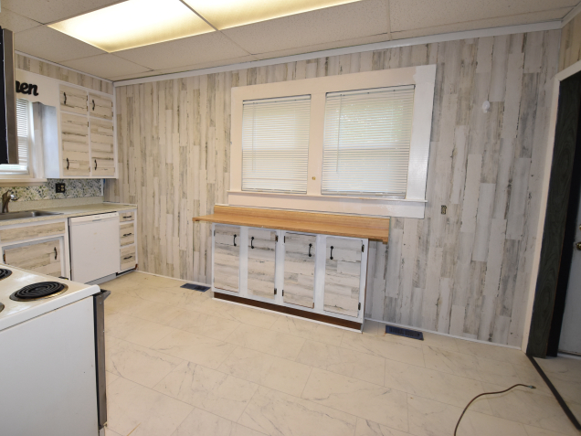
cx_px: 251
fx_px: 285
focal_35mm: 17
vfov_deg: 74.7
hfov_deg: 90.5
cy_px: 214
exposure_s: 1/100
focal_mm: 10
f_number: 5
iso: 800
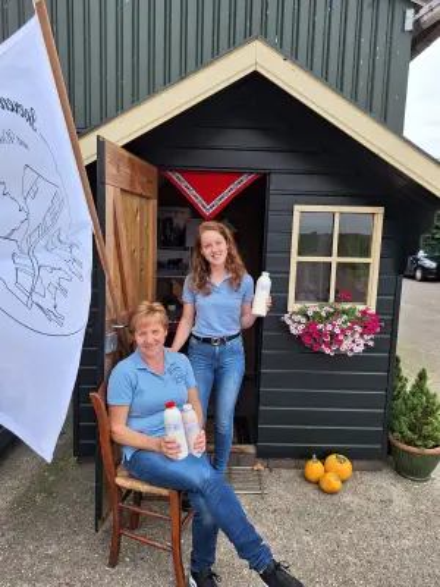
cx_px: 220
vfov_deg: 73.9
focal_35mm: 23
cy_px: 294
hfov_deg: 58.9
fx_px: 390
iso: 40
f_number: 1.8
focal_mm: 5.54
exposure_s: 1/544
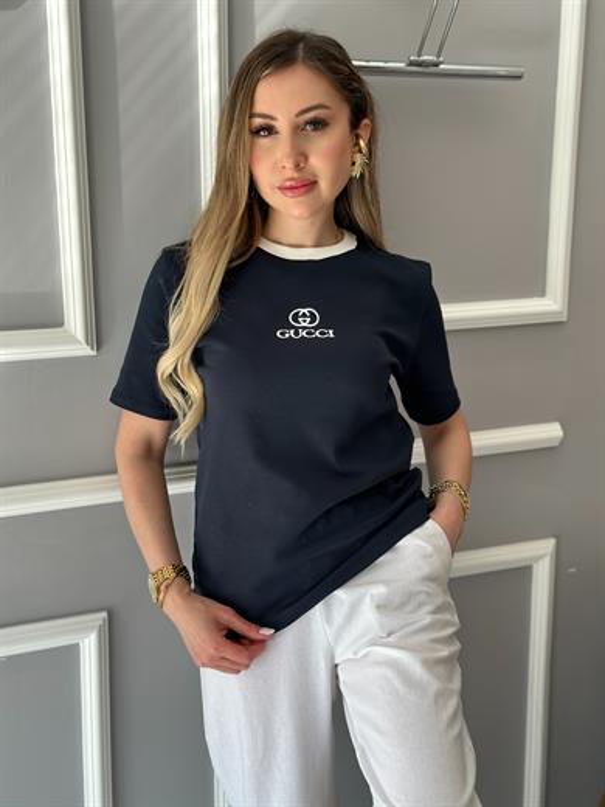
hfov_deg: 30.3
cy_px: 404
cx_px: 302
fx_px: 1119
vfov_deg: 39.7
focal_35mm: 48
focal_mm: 6.86
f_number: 1.78
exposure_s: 1/123
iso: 64
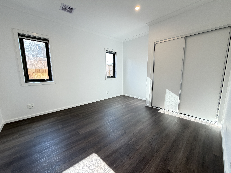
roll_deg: +0.6
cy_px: 86
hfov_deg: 102.1
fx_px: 93
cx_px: 116
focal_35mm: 14
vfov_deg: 85.7
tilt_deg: -8.7
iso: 100
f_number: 2.2
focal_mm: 2.22
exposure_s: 1/100
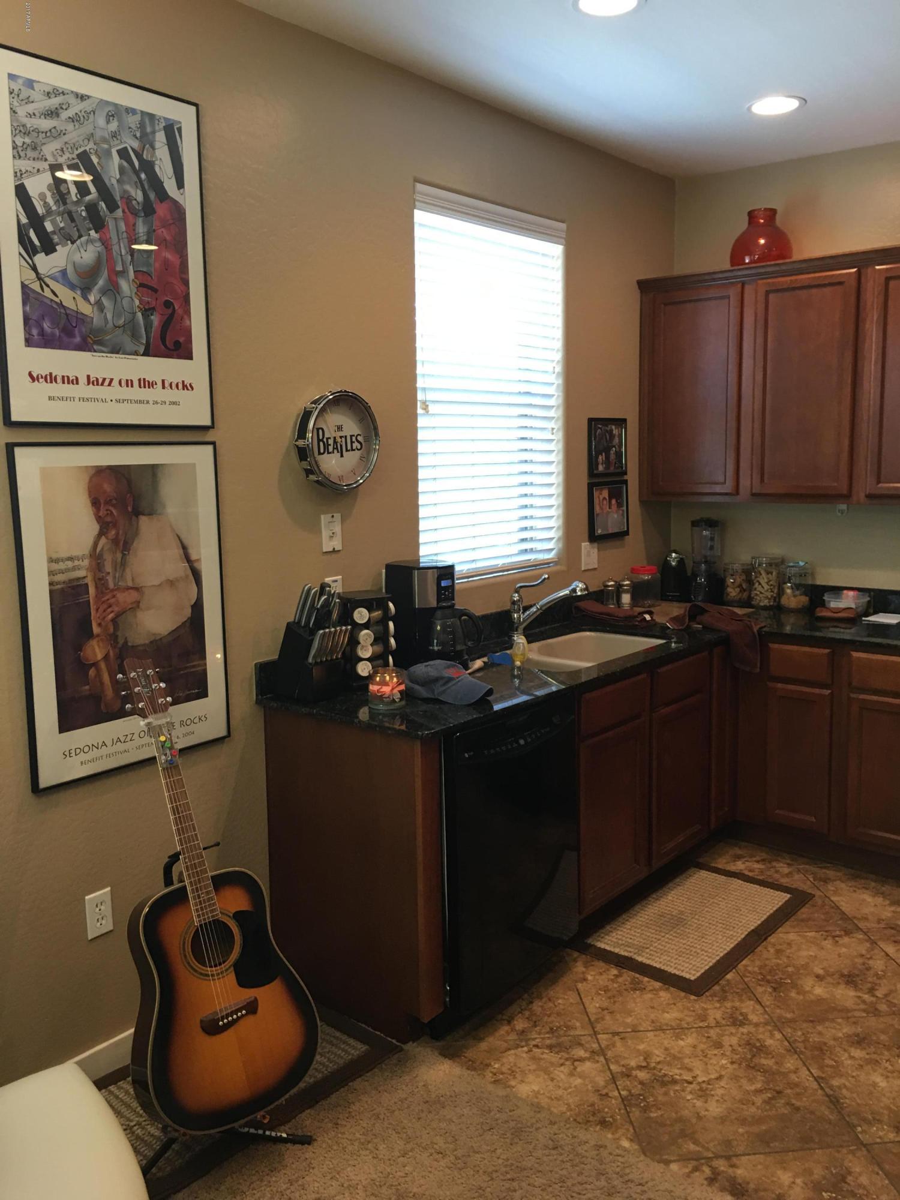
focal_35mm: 29
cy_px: 600
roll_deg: -0.1
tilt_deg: -6.9
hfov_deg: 48.2
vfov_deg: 61.7
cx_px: 450
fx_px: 1005
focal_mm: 4.15
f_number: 2.2
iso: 32
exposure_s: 1/15
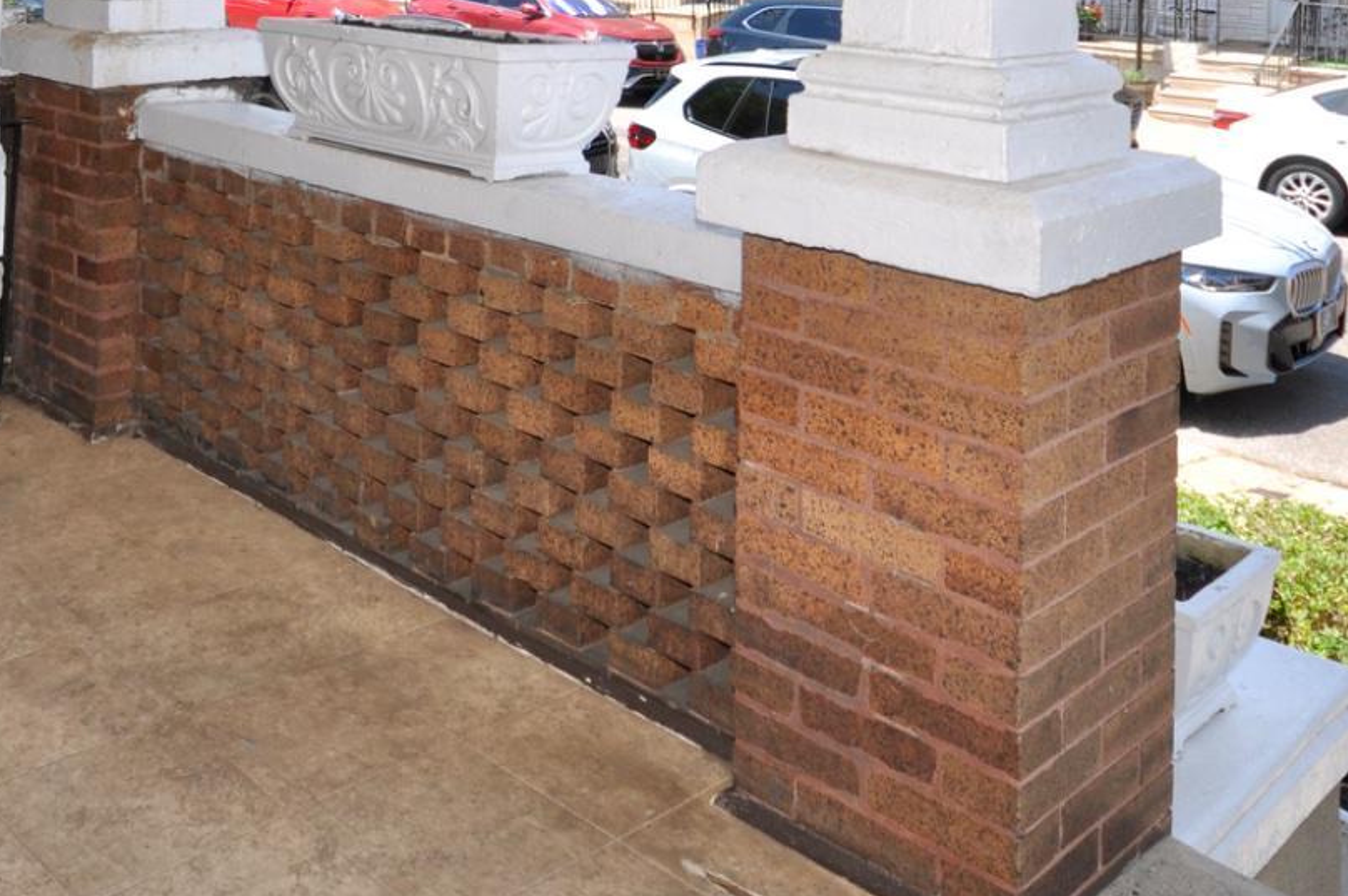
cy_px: -75
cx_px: 415
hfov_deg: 49.6
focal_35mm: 38
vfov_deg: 31.3
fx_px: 1421
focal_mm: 10
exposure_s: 1/200
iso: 100
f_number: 7.1
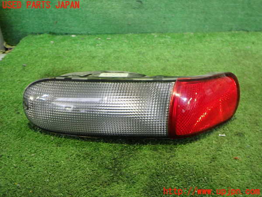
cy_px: 98
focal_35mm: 30
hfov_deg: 60.0
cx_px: 131
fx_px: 227
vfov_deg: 46.8
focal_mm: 5.4
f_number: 2.3
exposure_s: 1/30
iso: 640
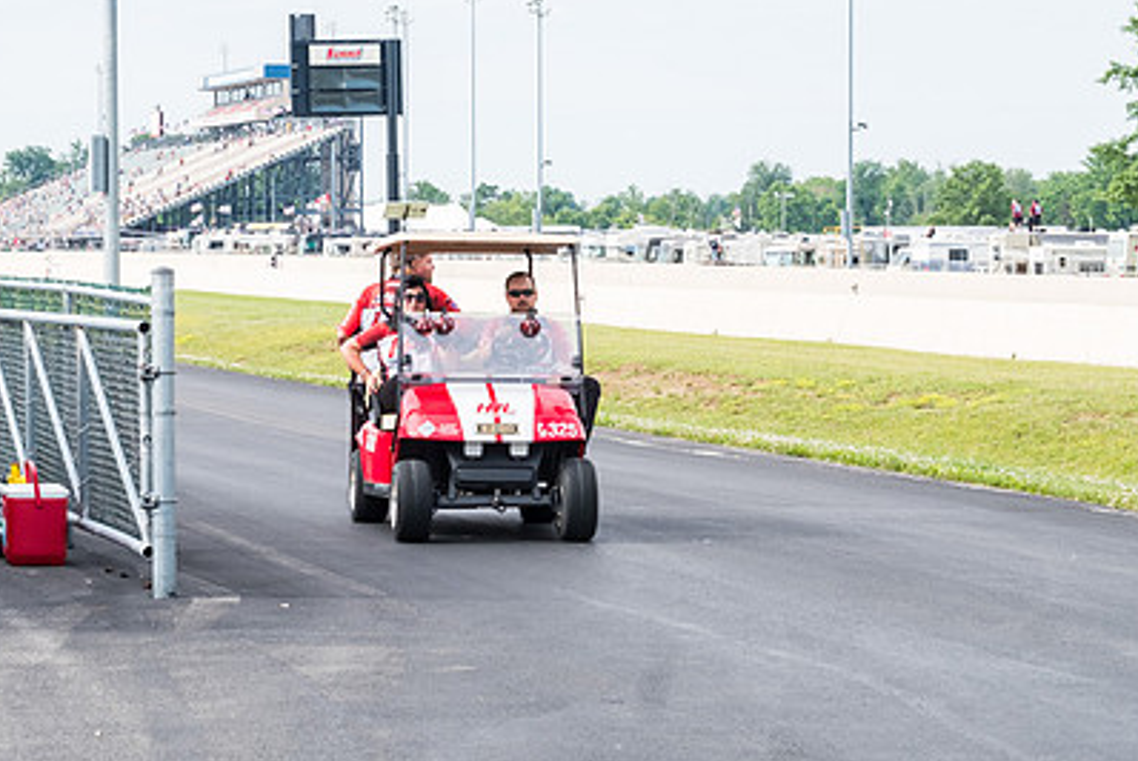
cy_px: 402
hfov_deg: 17.3
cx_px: 512
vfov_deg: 11.6
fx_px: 3733
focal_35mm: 118
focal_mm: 54.1
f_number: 9
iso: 400
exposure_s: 1/200
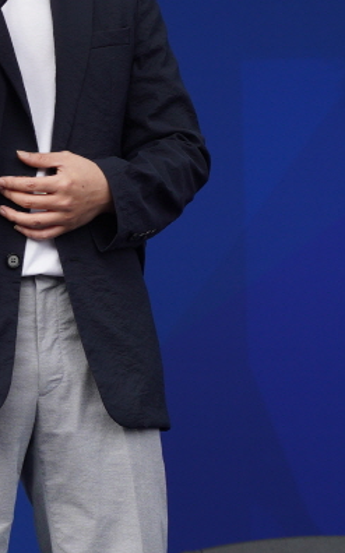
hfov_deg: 2.7
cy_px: 214
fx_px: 7337
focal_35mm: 487
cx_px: -92
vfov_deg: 4.3
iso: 125
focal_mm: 105
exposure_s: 1/200
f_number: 4.5
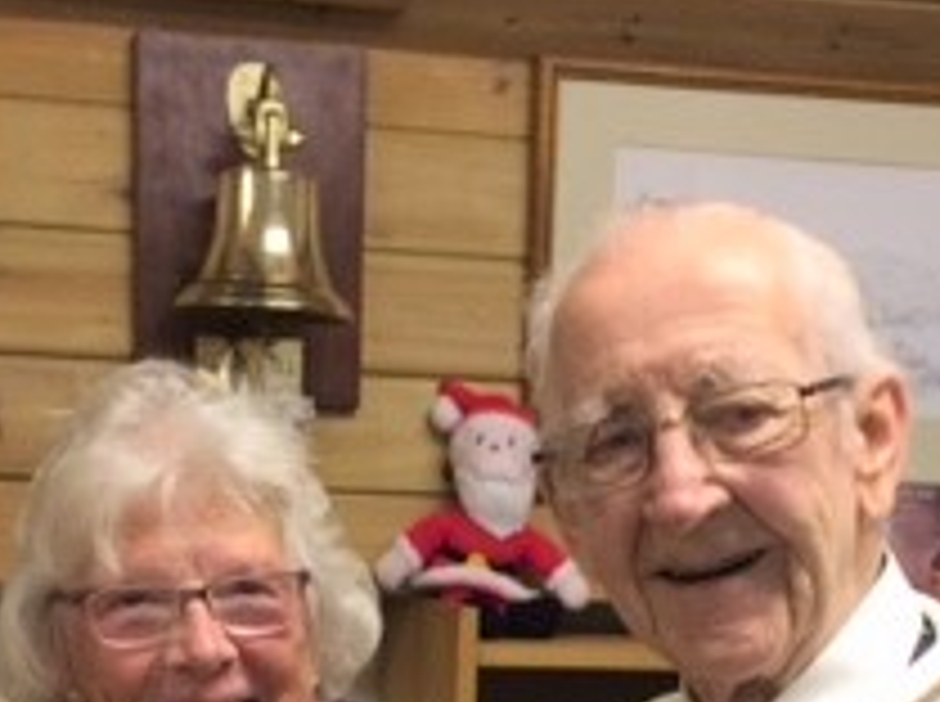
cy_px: 950
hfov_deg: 22.0
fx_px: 2413
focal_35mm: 89
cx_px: 535
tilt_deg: -9.3
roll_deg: -0.9
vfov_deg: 15.6
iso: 160
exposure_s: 1/33
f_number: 2.2
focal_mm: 4.15
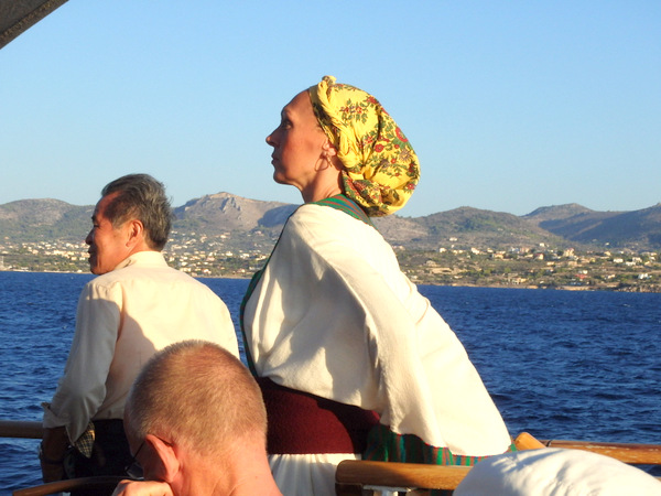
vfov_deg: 20.2
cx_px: 330
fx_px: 1394
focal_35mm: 73
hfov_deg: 26.7
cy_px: 248
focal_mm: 13.1
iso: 125
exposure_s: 1/640
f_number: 5.7
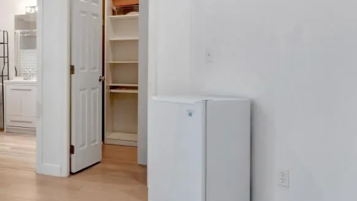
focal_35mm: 44
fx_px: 413
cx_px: -64
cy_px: 70
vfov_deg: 27.2
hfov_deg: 36.7
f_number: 8
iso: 400
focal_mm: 14.9
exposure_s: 1/30
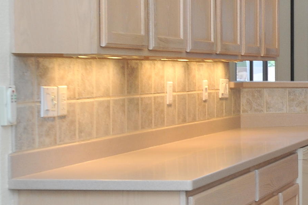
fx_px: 992
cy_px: 122
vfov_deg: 11.8
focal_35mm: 116
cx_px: 492
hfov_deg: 15.9
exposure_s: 1/40
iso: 1000
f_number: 10
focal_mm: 35
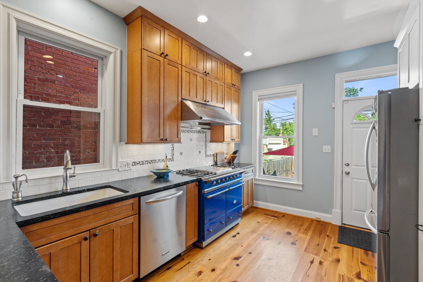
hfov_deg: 96.7
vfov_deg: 73.7
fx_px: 188
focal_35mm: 16
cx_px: 212
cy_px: 141
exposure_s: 1/5
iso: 500
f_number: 10
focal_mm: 16
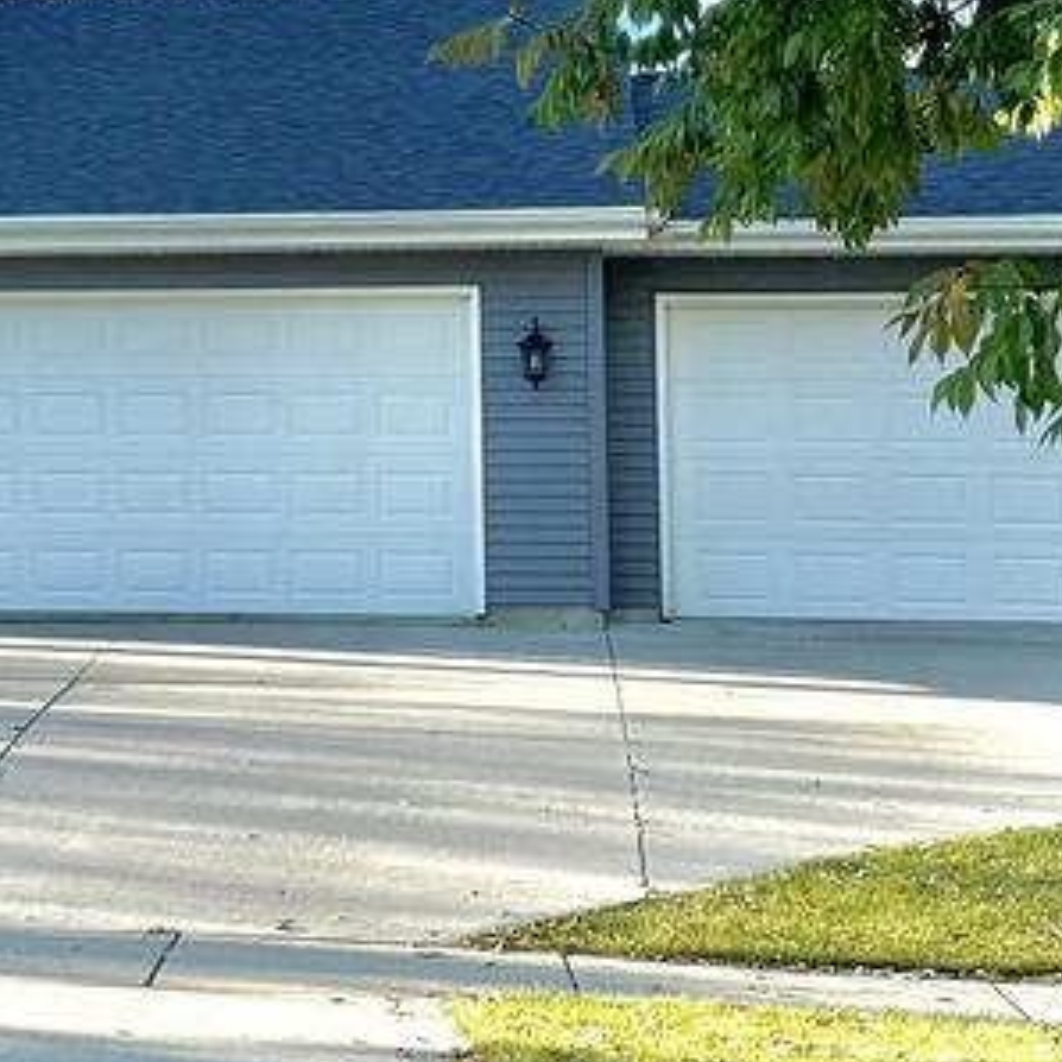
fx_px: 2534
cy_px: -421
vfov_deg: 20.9
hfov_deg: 22.1
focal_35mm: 73
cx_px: -175
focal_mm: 6.76
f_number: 1.78
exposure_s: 1/1637
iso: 80
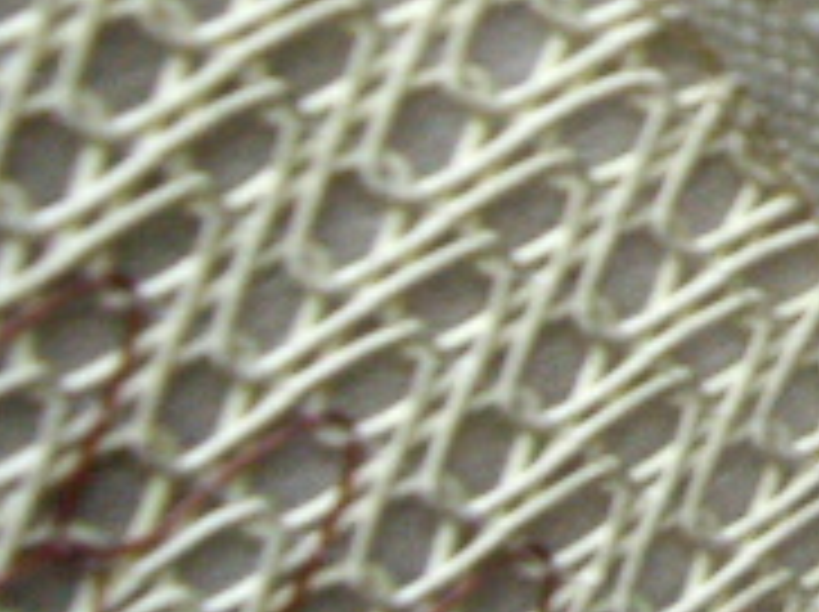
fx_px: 5056
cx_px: 1876
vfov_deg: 6.8
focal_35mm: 214
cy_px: -508
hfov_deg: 8.5
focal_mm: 7.9
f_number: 2.8
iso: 400
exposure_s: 1/15
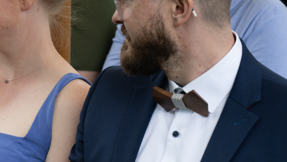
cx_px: -31
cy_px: 27
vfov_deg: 6.1
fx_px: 1514
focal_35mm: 199
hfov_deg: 10.7
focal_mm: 85
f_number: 5.6
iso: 160
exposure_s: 1/160
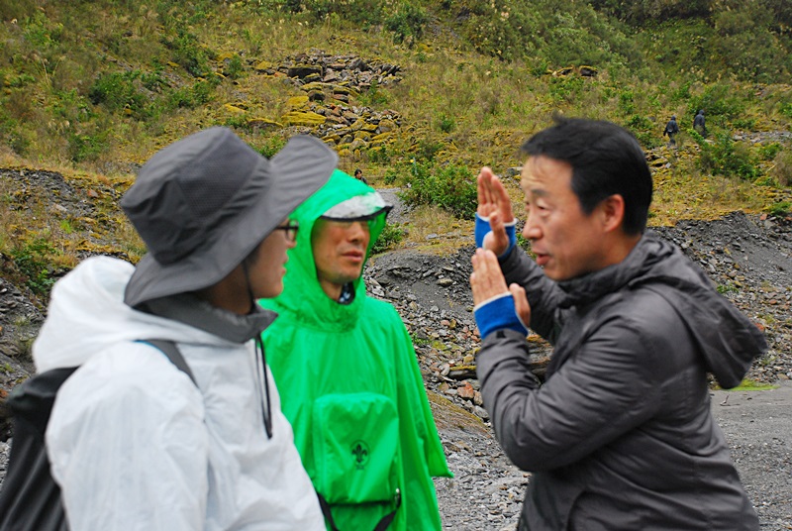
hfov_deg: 30.5
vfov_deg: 20.7
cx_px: 396
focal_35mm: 66
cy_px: 266
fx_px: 1454
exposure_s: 1/400
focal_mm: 44
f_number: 5.6
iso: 400
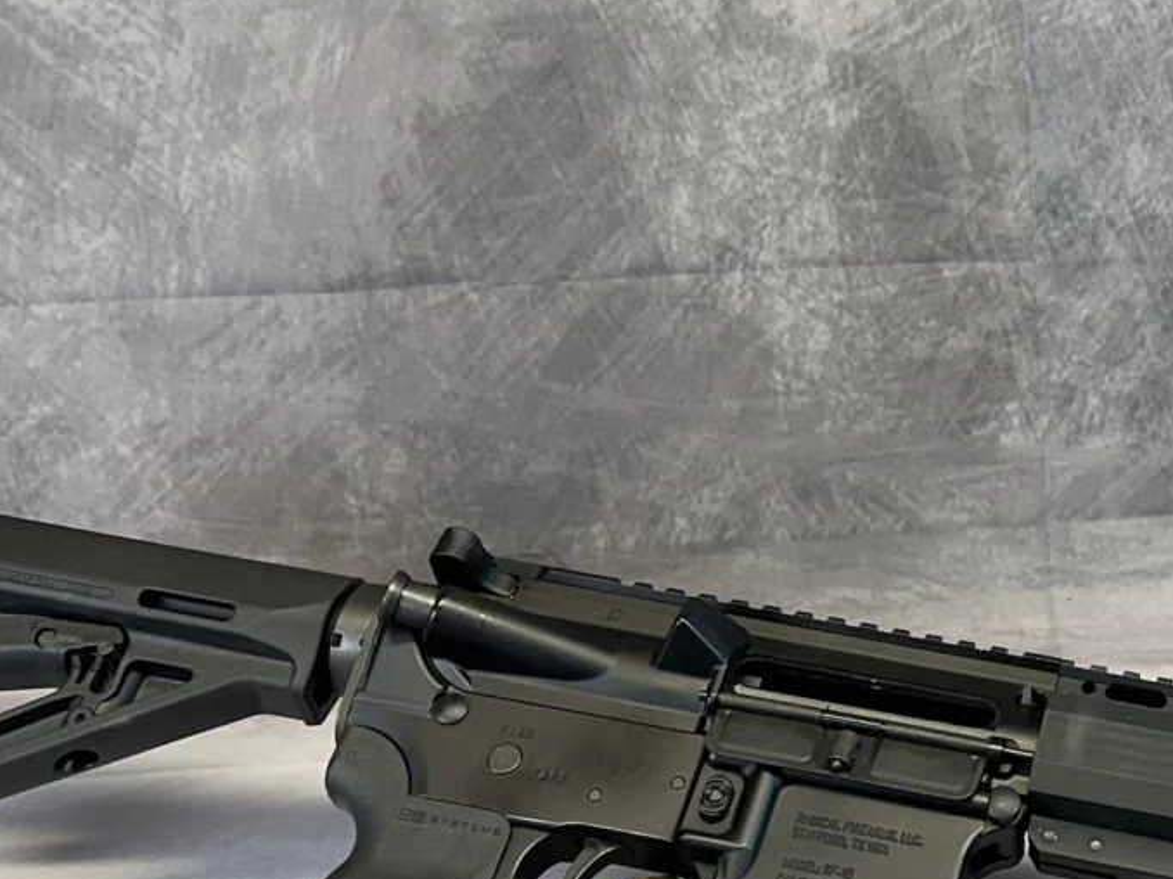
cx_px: 1119
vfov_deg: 21.5
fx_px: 2303
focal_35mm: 68
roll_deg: +0.1
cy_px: 296
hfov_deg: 27.3
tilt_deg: -19.1
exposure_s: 1/120
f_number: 1.78
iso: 64
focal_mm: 6.86
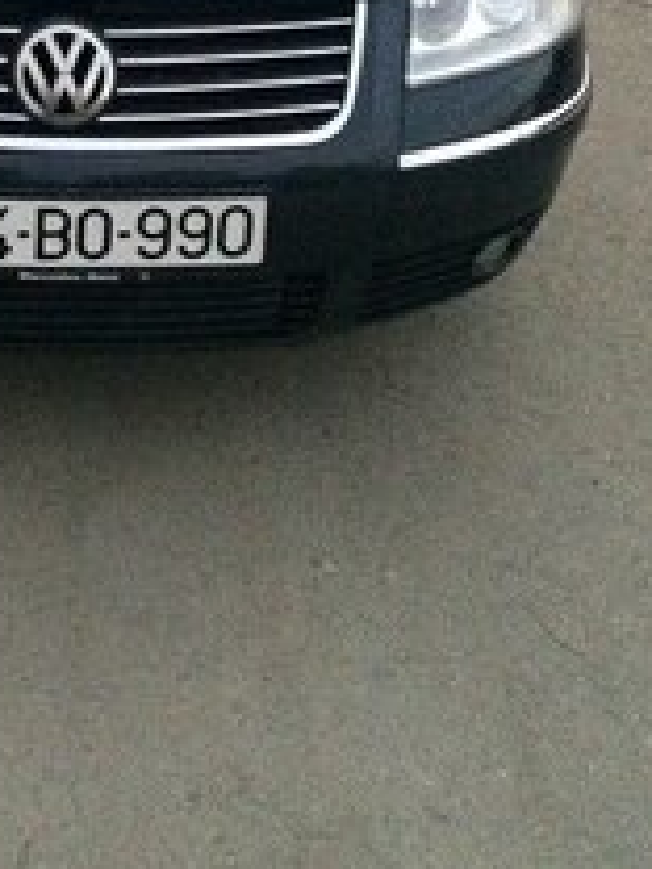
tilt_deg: -21.6
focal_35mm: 69
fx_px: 1733
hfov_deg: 20.2
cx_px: -88
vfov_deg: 26.0
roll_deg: -0.2
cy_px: -88
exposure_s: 1/17
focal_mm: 4.15
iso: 500
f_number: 2.2
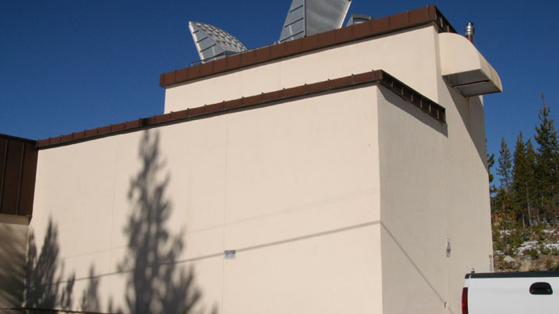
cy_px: 145
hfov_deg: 52.8
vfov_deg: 31.2
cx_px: 278
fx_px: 563
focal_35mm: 38
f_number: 14
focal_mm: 24
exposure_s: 1/800
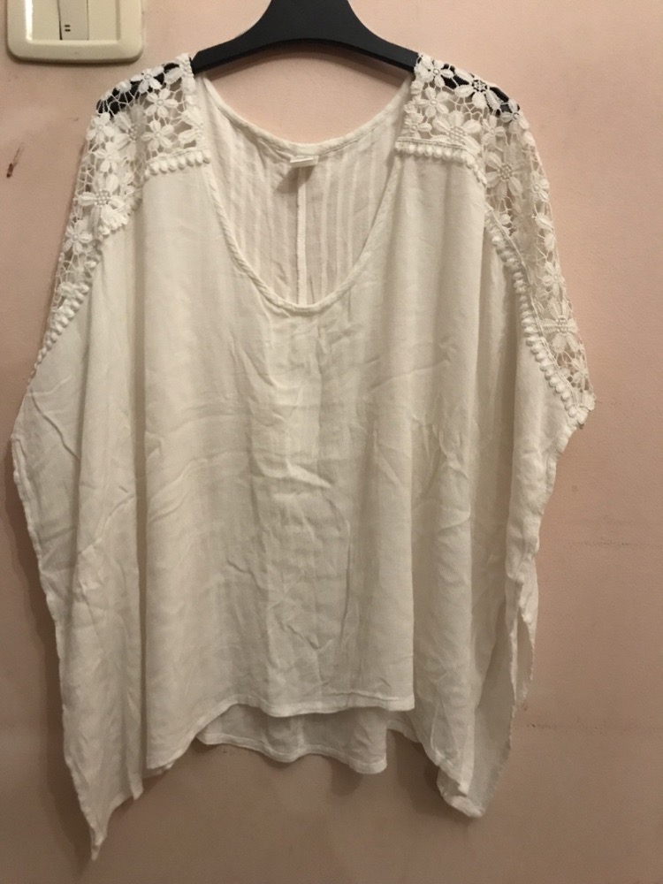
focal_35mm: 28
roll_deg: -0.9
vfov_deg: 63.4
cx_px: 332
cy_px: 442
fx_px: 715
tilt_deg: -6.5
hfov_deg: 49.7
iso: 100
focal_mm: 3.99
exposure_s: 1/13
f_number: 1.8
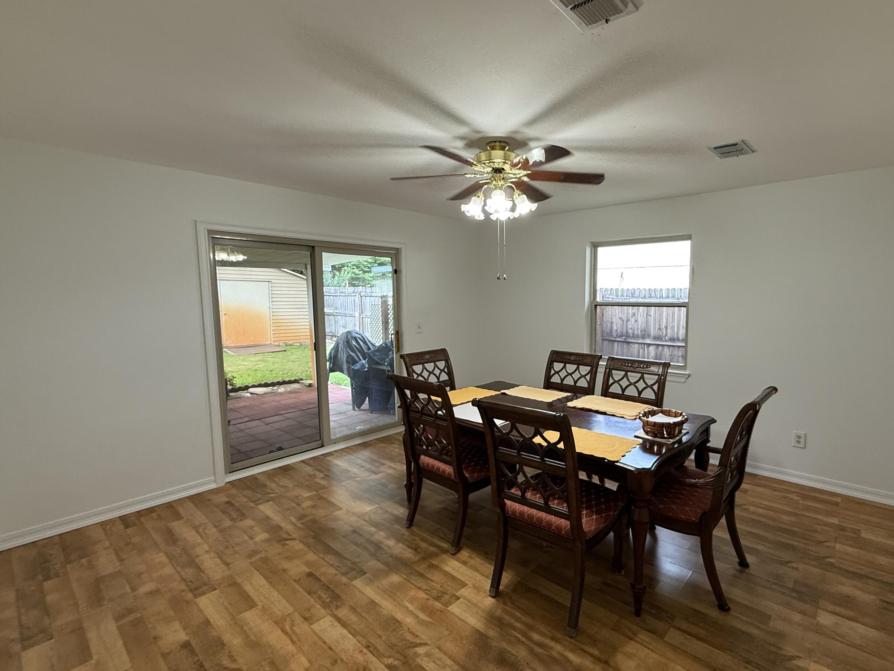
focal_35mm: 17
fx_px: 439
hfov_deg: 90.3
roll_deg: -0.1
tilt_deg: -6.9
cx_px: 517
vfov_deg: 74.7
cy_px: 336
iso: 160
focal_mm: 2.22
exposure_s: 1/60
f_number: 2.2
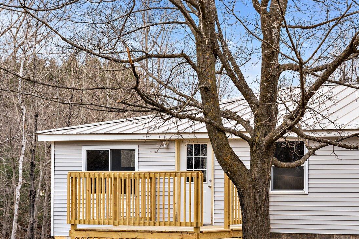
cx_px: 336
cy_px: 142
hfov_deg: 21.5
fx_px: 919
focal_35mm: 92
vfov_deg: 14.8
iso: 320
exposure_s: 1/320
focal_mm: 49.1
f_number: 5.6
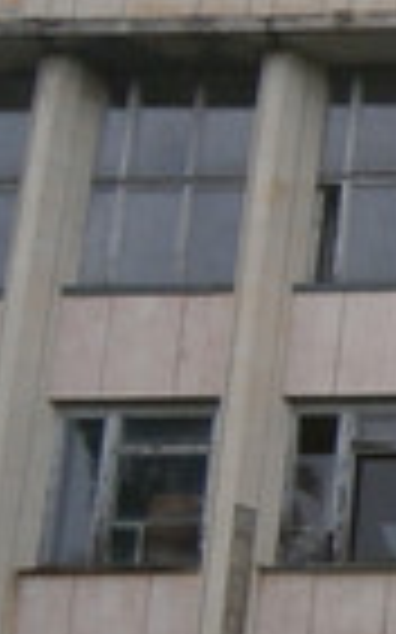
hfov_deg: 8.9
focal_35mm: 125
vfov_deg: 16.5
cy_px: 562
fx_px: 2161
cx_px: 1098
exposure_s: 1/400
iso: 80
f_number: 2.8
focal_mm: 4.7
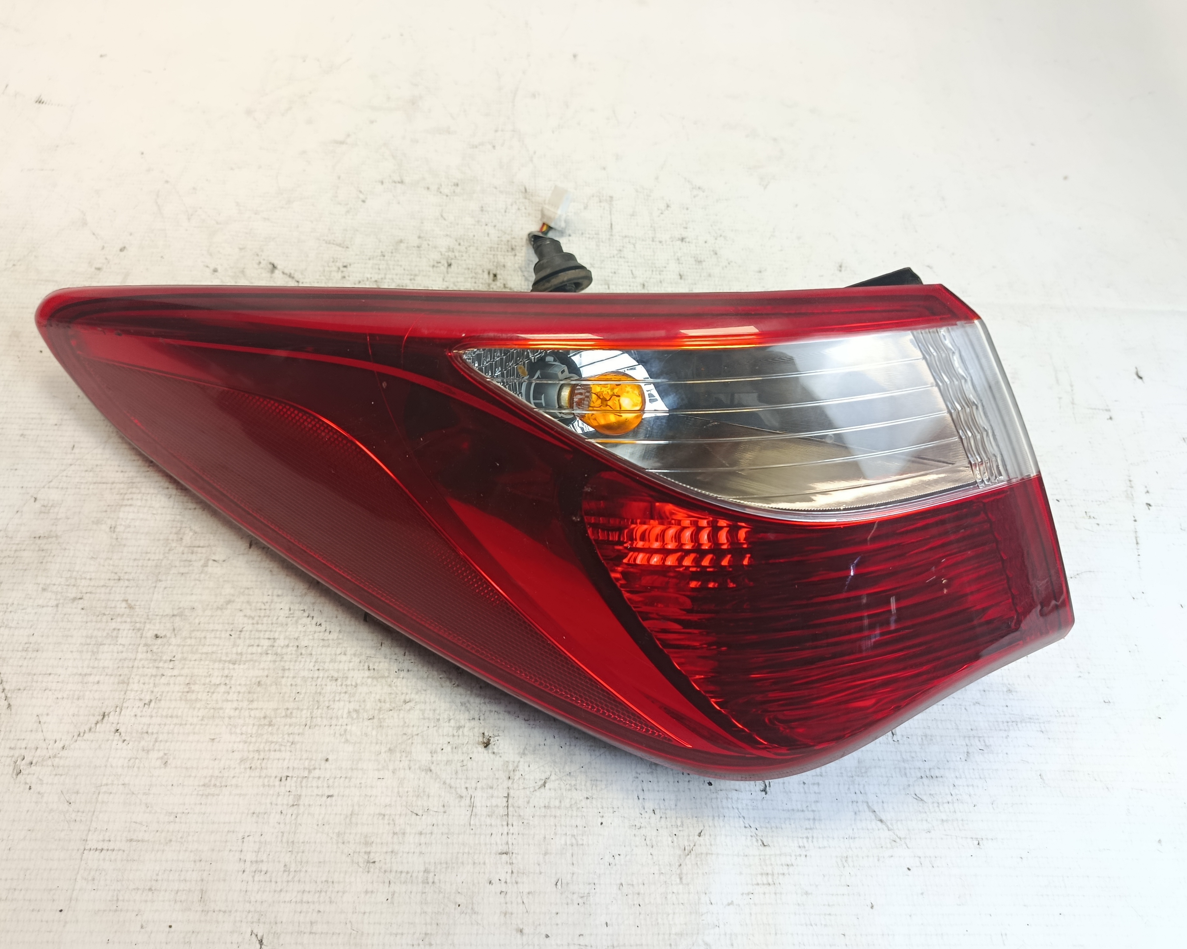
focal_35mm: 26
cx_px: 567
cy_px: 488
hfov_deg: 66.0
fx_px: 913
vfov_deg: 54.9
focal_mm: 5.24
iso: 454
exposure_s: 1/120
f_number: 1.7
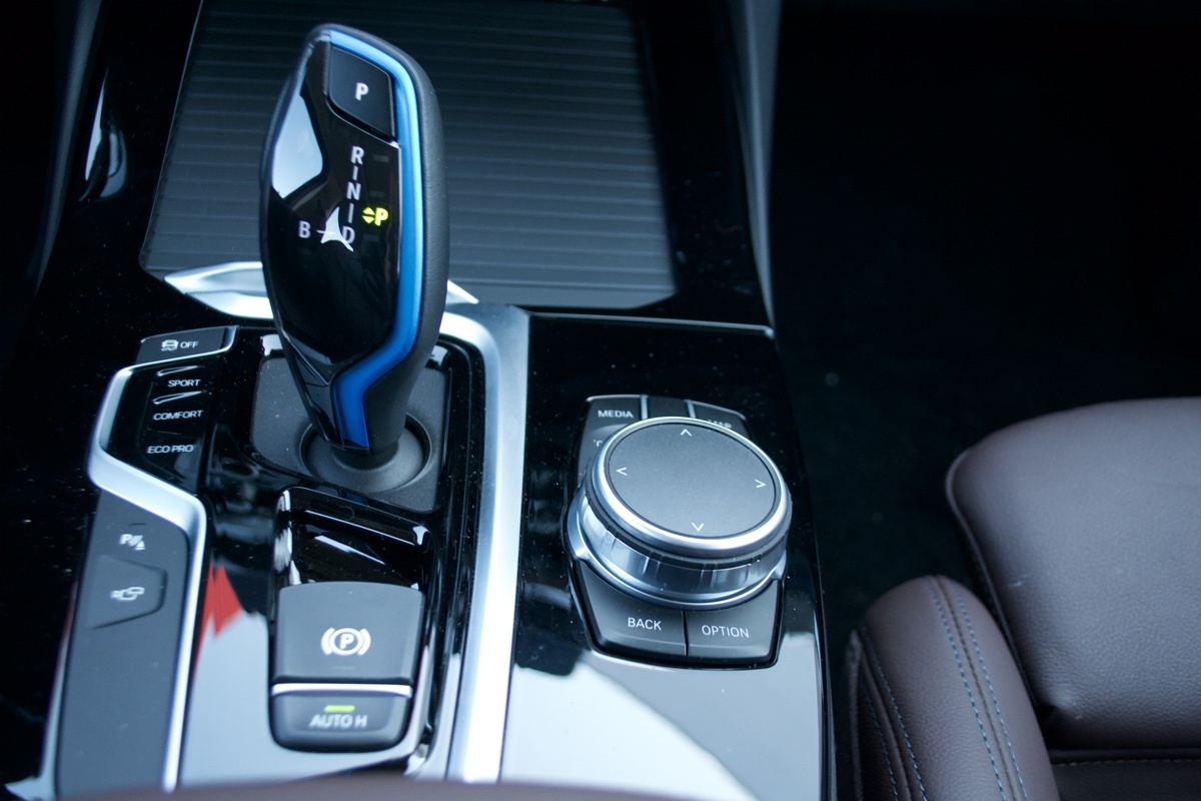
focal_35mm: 36
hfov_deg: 53.1
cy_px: 400
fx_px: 1201
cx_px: 600
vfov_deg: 36.9
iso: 720
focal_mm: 24
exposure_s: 1/60
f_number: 4
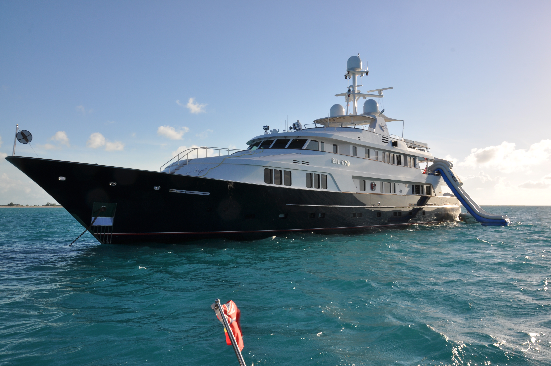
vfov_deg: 39.9
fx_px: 504
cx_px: 276
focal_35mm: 33
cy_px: 183
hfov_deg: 57.3
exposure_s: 1/200
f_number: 14
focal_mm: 22
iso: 200
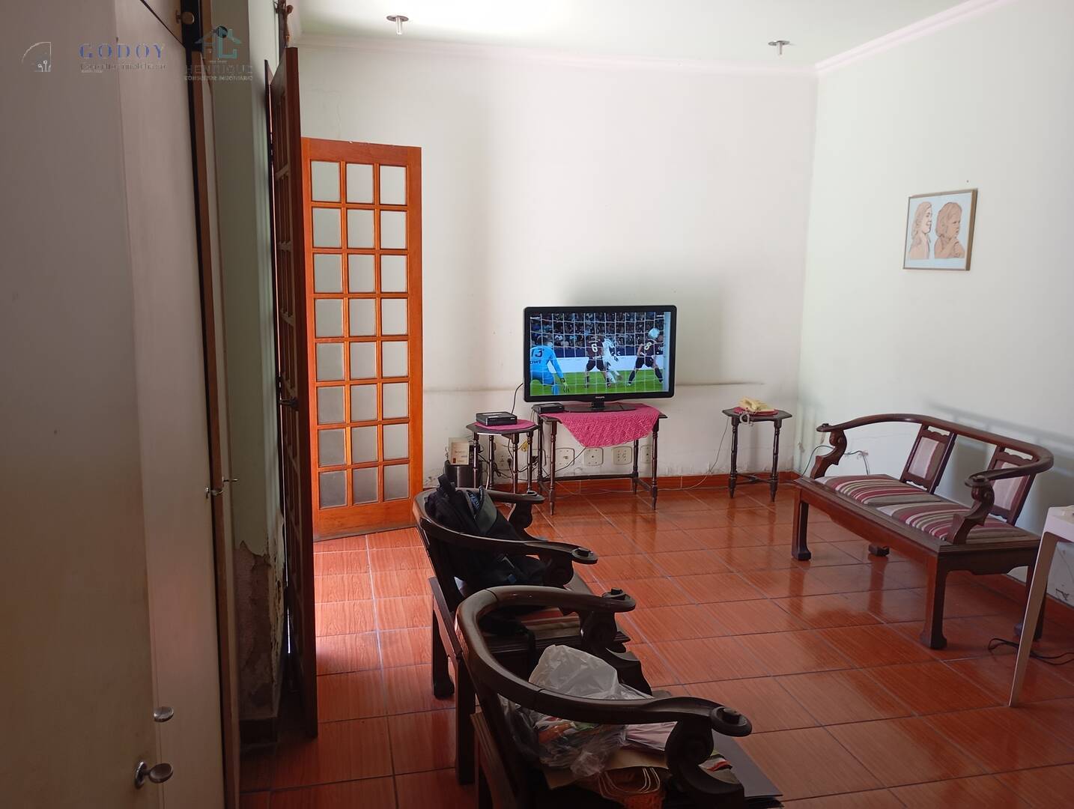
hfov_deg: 63.4
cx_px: 537
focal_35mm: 28
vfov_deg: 49.9
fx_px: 870
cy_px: 404
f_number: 1.8
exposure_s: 1/60
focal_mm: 4.27
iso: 304
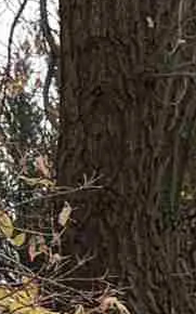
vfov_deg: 6.8
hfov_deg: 3.9
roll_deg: -2.0
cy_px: 747
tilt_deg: +0.1
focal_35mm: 292
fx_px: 2498
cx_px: 1114
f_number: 1.6
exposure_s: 1/635
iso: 50
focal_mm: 5.96
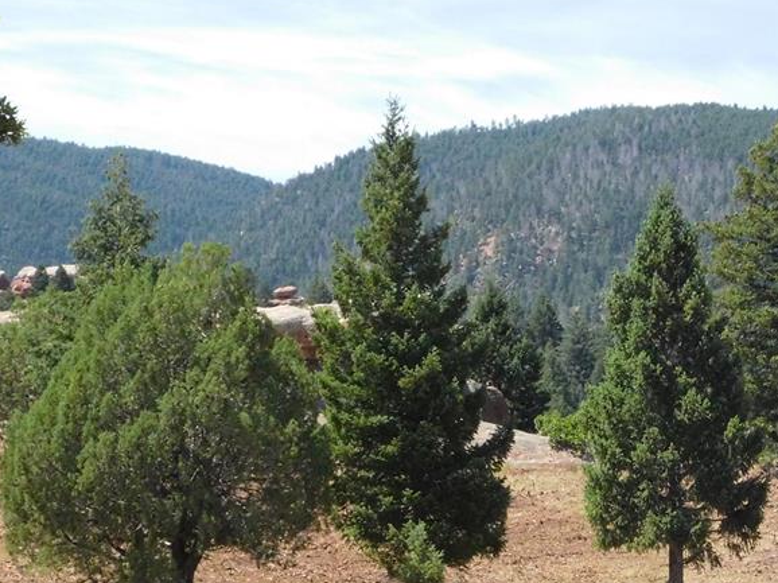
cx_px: 635
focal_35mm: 117
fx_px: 2629
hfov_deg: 16.7
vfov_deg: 12.6
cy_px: 349
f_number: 8.4
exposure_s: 1/800
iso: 800
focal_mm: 11.7
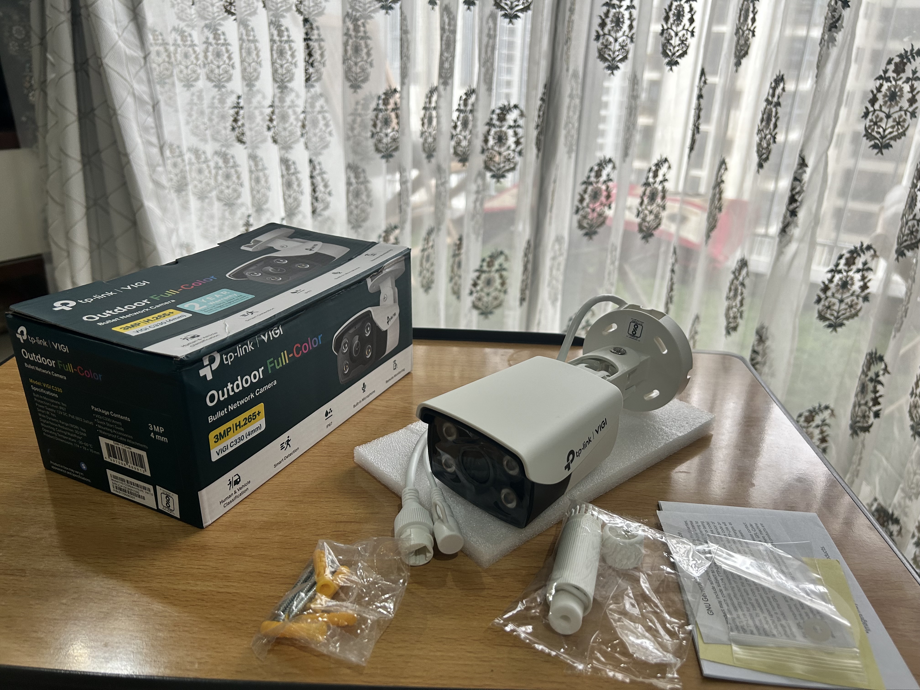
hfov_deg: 67.3
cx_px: 460
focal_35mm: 26
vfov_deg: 53.1
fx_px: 691
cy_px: 345
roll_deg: -1.6
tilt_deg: -22.0
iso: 100
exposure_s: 1/100
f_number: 1.5
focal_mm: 5.7
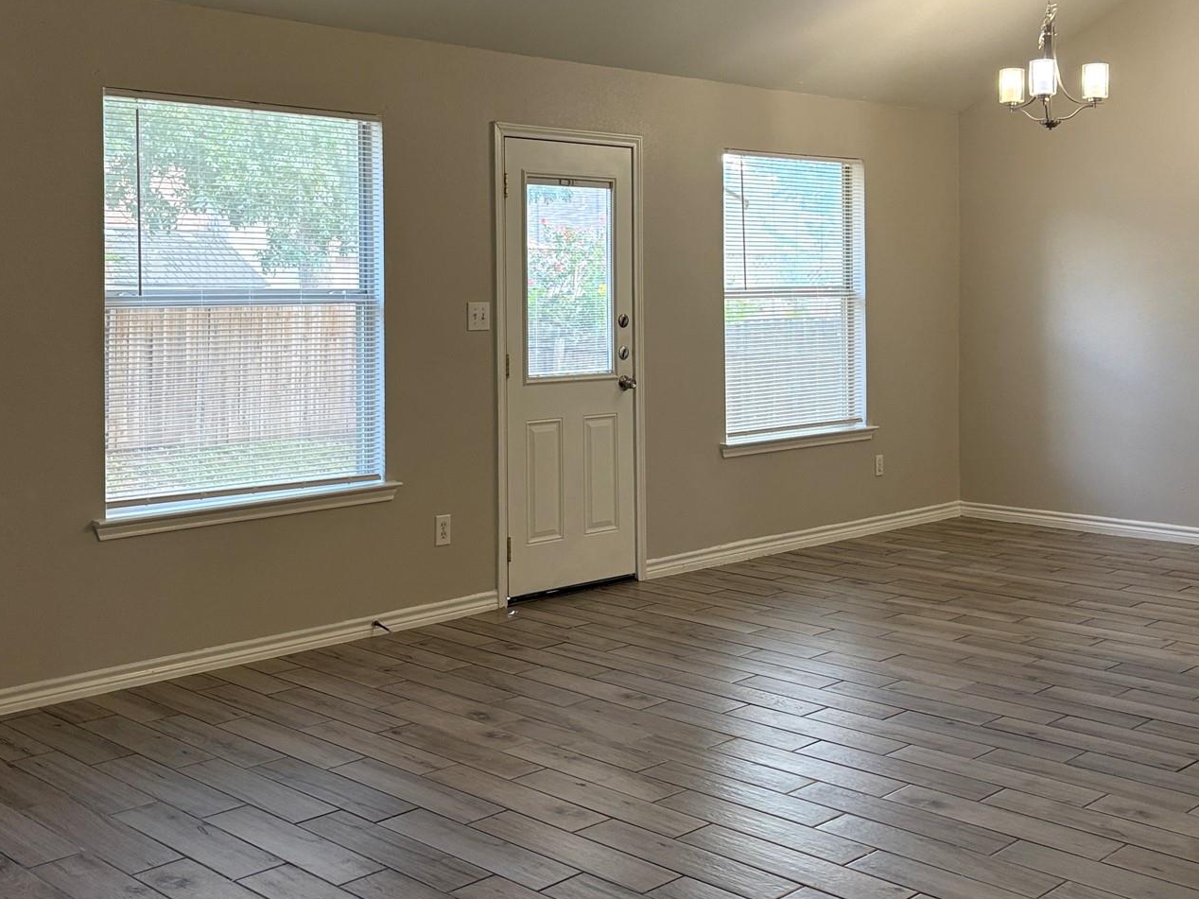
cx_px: 523
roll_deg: +0.9
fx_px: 1455
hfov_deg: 44.7
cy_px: 276
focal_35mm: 42
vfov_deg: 33.9
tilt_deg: +1.0
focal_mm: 5.96
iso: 100
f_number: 1.6
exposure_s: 1/60
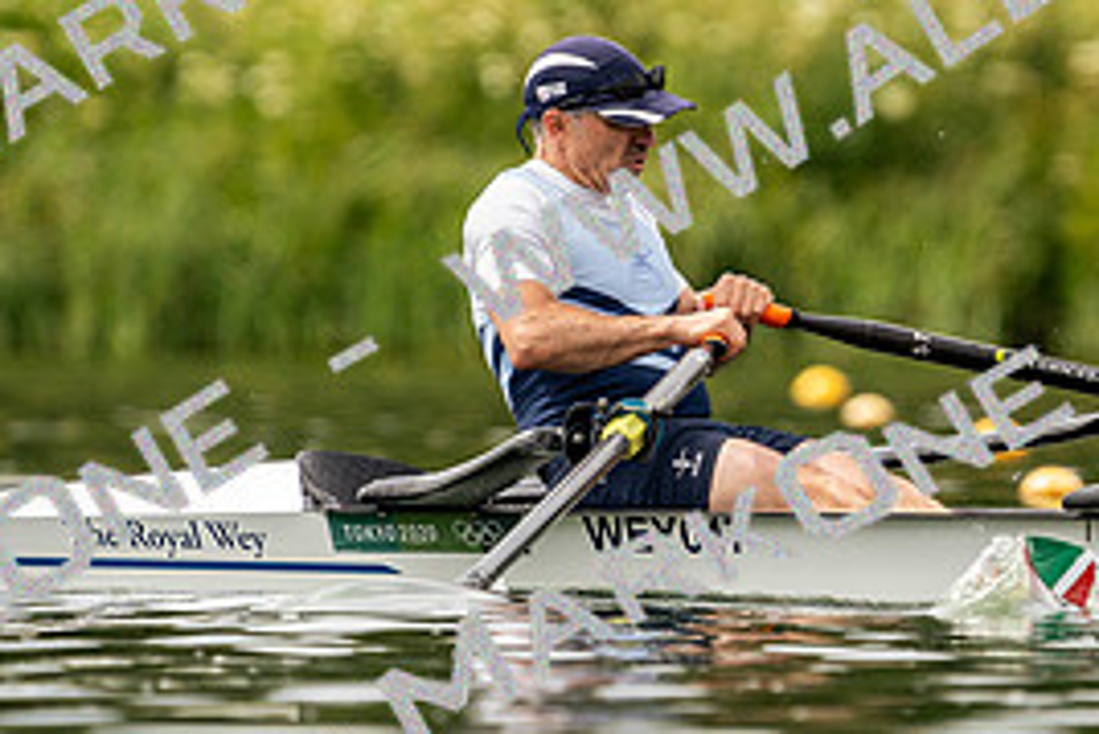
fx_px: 39706
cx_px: 951
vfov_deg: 1.1
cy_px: 334
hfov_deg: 1.6
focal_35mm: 1300
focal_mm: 600
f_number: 6.3
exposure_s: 1/2000
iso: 320
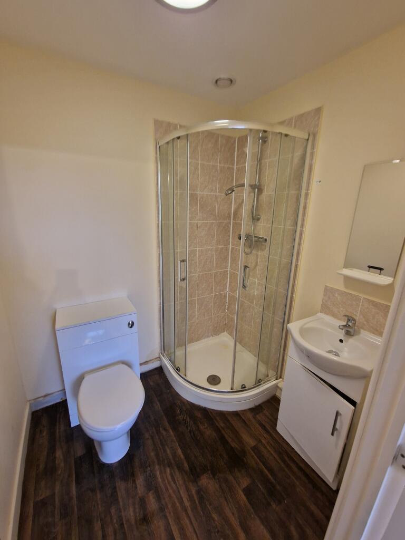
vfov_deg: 106.2
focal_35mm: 13
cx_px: 202
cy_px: 270
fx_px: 203
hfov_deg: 89.9
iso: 500
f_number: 2.2
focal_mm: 2.2
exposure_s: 1/30
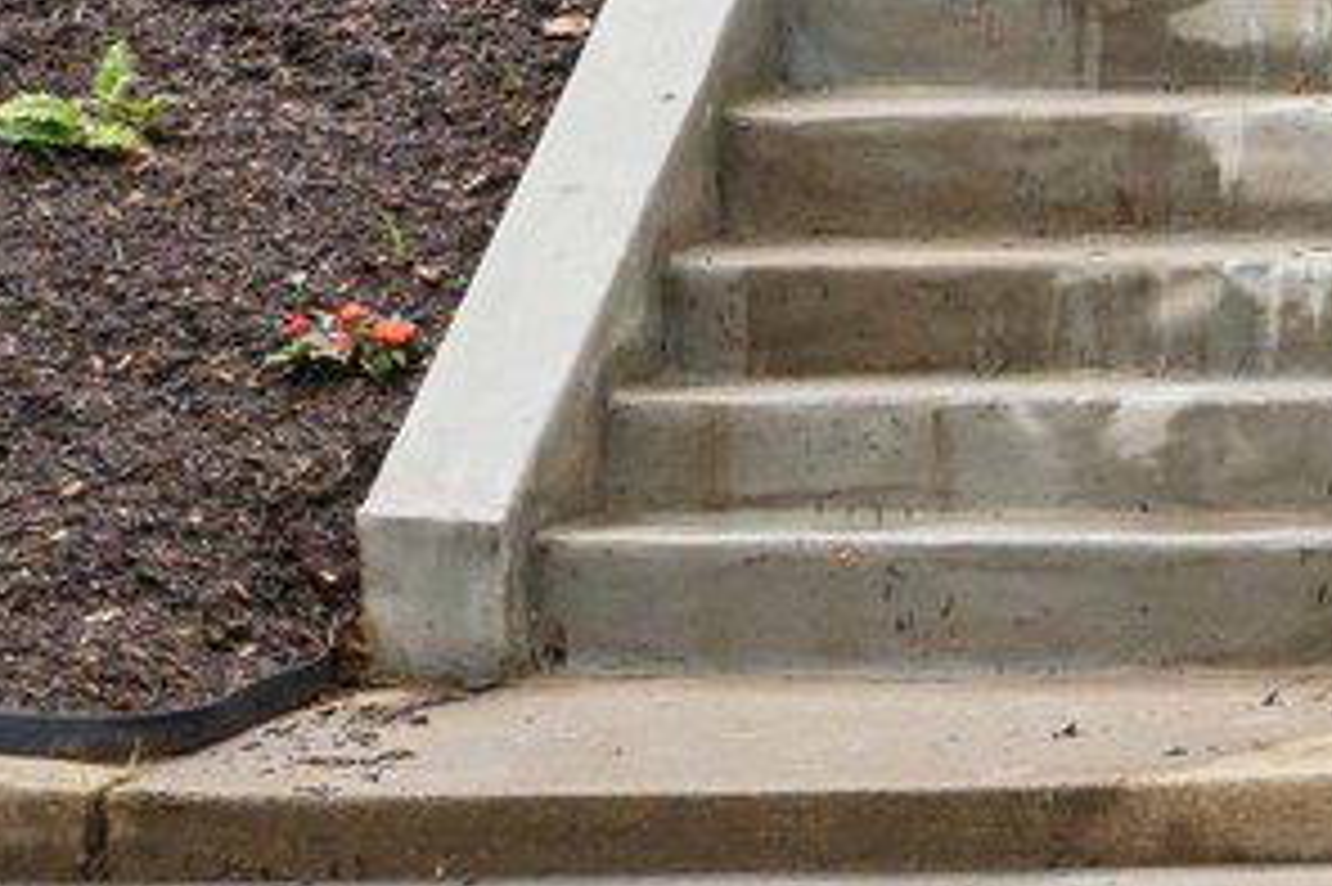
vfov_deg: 7.6
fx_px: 6138
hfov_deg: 11.1
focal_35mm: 166
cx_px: 2772
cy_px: -1329
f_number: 8
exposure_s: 1/250
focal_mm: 24
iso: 320
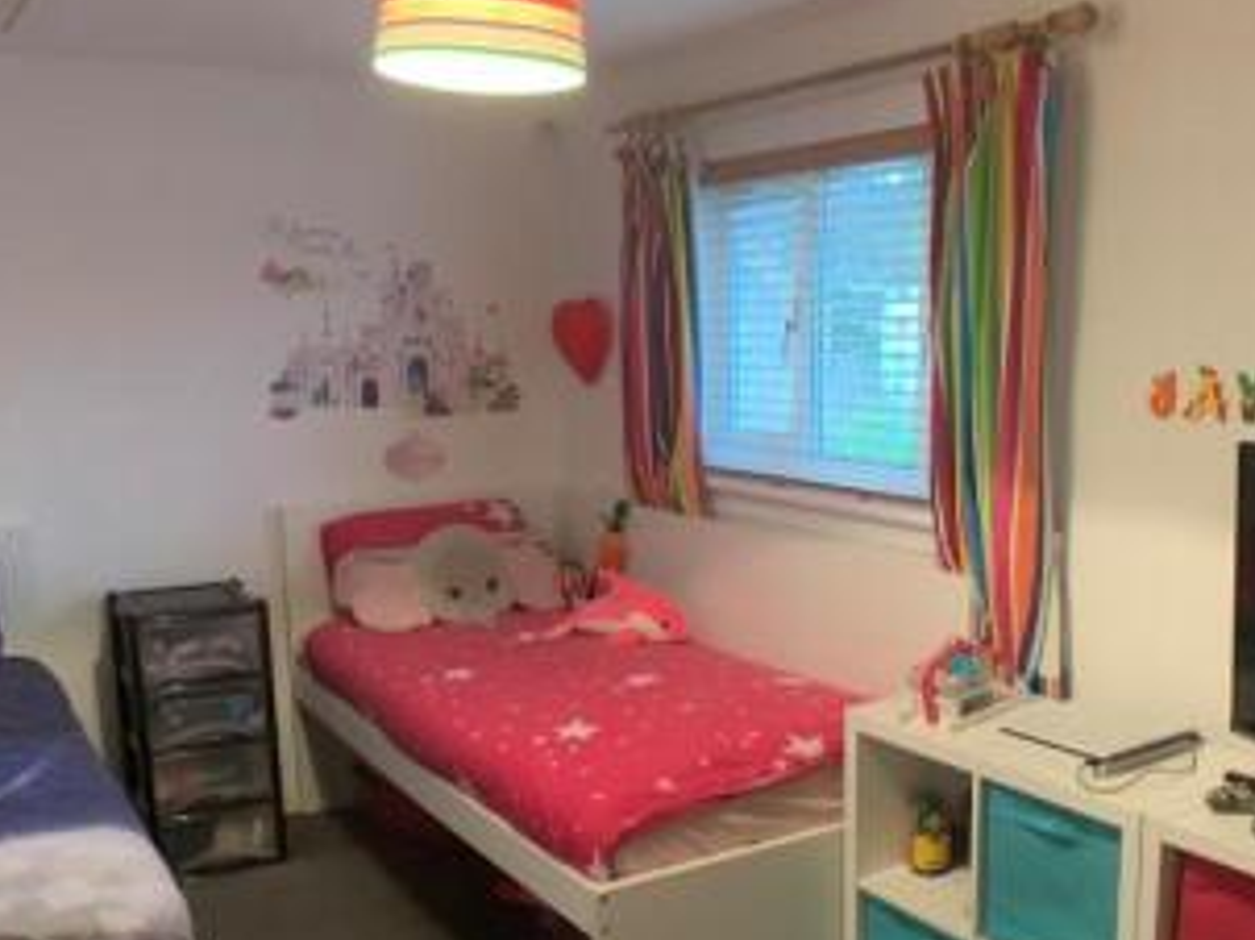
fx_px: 2029
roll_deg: +0.2
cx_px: 700
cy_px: 609
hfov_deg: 34.3
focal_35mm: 56
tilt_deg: -12.3
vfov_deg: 26.0
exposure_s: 1/50
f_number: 1.8
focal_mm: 3
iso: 200
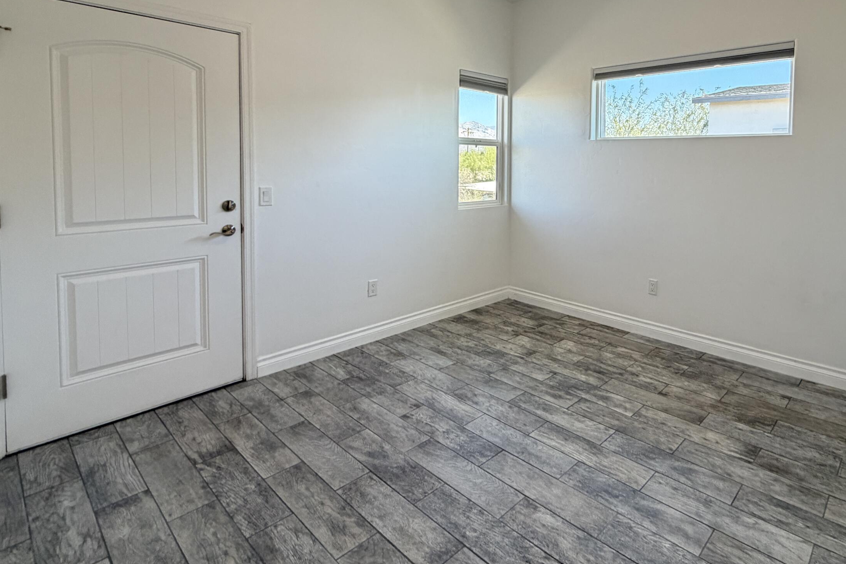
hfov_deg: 81.5
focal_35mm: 20
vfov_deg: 60.3
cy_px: 184
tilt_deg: -3.1
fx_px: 470
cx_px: 555
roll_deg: -1.1
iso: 250
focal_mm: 2.22
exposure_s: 1/120
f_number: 2.2
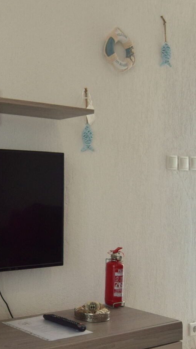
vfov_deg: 42.9
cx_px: -32
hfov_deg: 23.1
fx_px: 443
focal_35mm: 48
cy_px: 183
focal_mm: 10
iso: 400
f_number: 5
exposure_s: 1/100
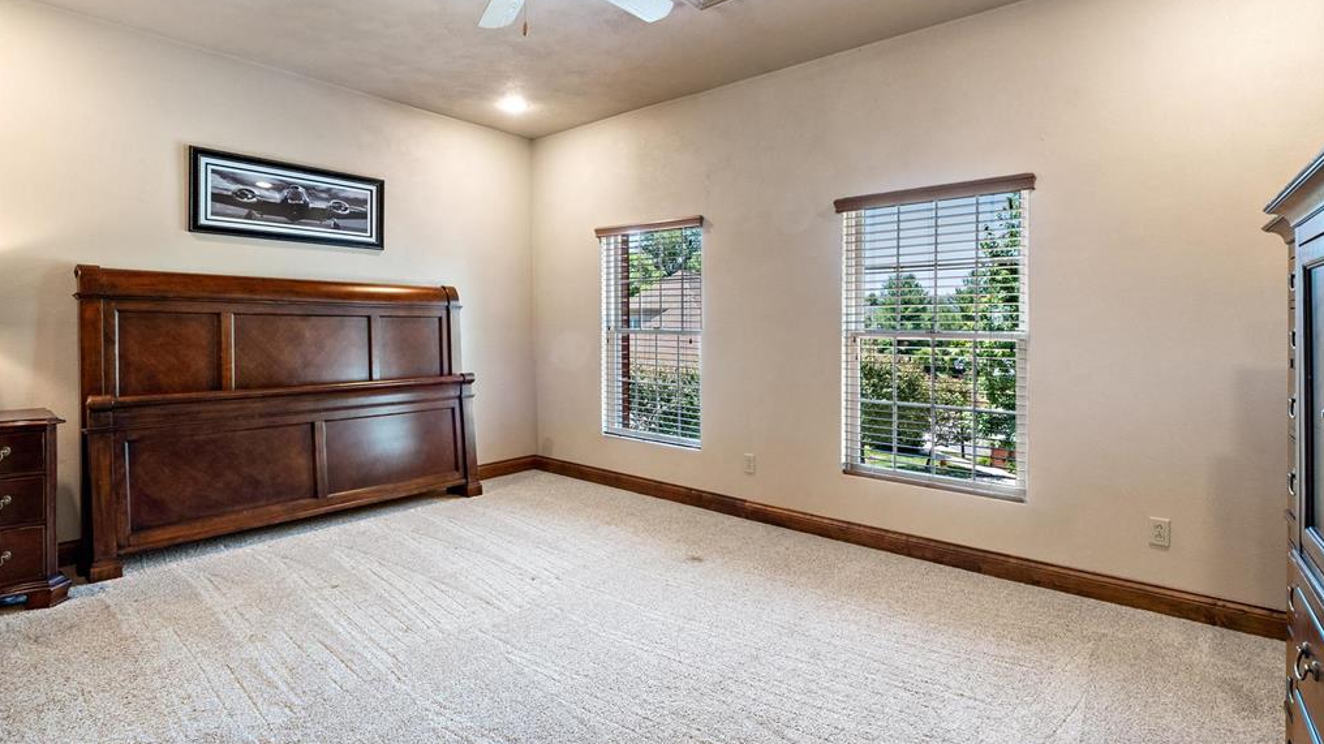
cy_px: 345
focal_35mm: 19
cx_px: 661
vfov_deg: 58.3
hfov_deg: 89.6
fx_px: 667
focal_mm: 9
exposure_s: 1/2.5
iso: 400
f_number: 9
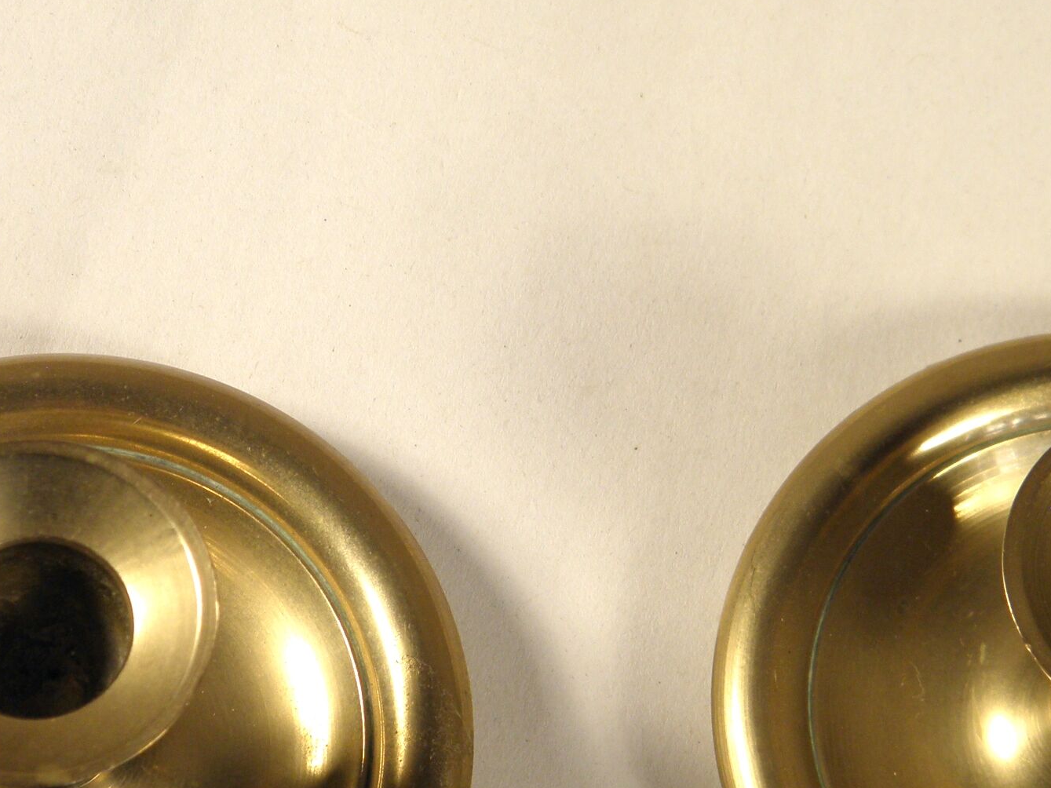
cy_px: 569
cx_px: 592
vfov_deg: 9.7
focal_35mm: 153
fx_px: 4645
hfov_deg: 12.9
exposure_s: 1/60
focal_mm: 14.3
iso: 100
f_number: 4.4
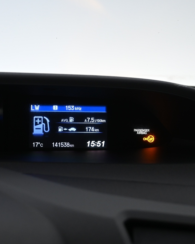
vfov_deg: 40.1
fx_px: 335
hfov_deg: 32.3
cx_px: 72
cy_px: 124
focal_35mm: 46
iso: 640
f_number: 4
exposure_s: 1/30
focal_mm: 21.5
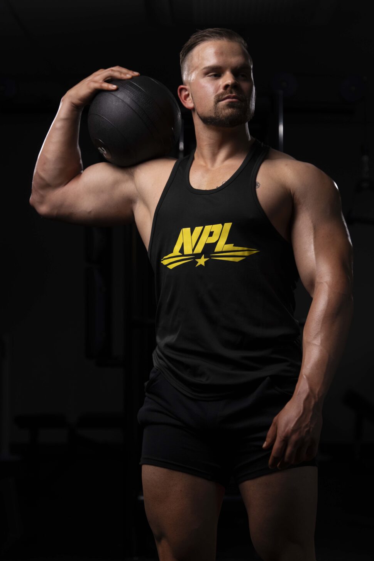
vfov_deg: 27.4
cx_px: 214
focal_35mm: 74
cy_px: 265
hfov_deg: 18.5
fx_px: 1149
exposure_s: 1/200
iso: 100
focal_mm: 61.6
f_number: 3.2
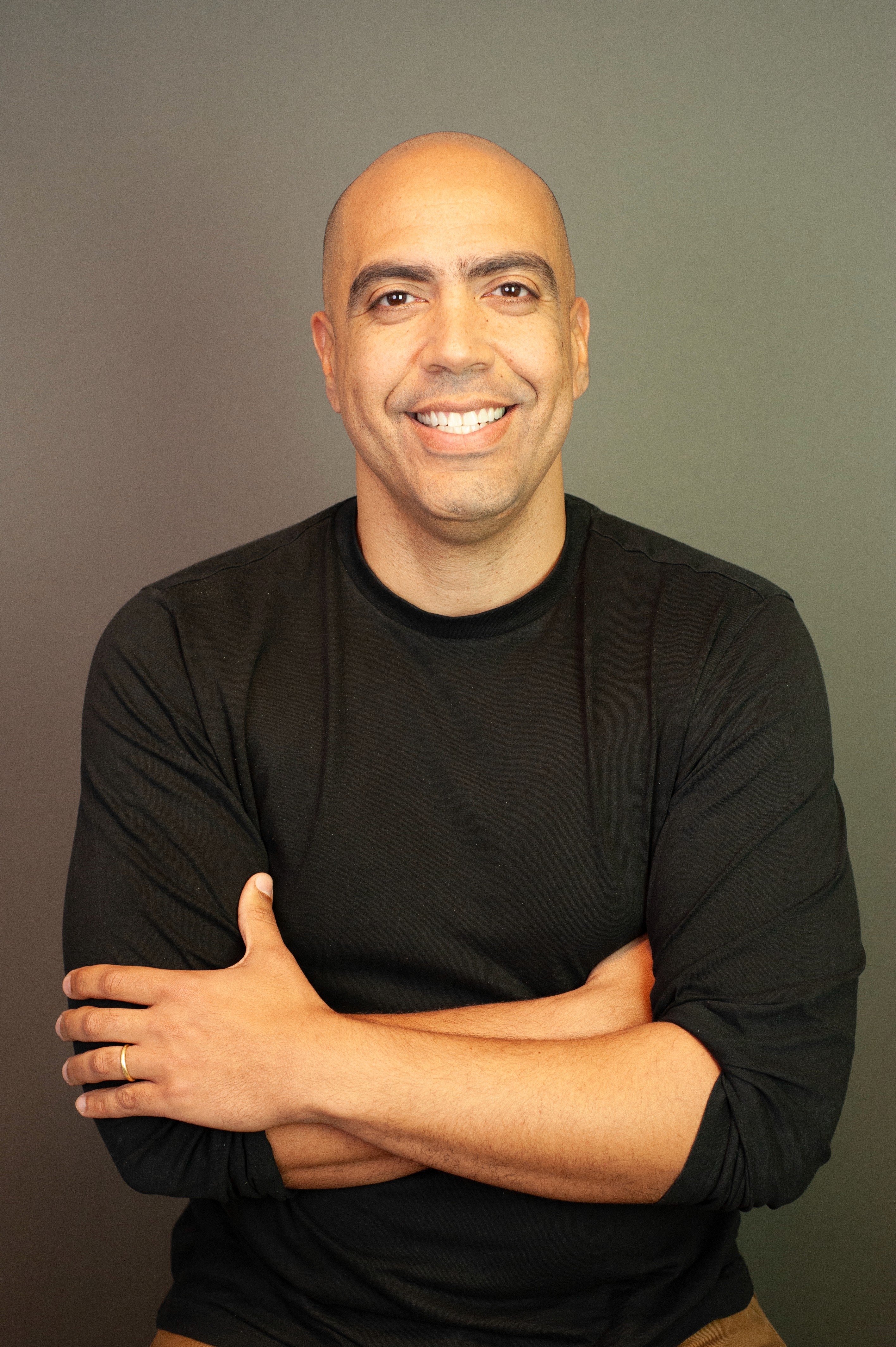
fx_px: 1869
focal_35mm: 50
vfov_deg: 39.6
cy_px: 674
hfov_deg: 27.0
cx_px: 448
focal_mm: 50
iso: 1250
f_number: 5
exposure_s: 1/160
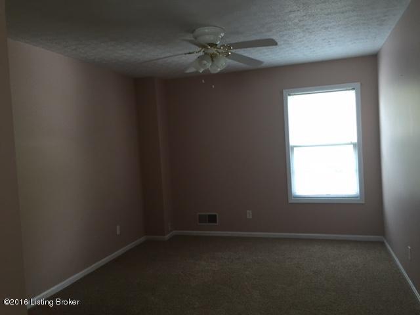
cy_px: 158
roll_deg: +1.4
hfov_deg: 61.7
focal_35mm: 29
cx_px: 210
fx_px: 352
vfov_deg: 48.2
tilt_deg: -3.4
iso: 125
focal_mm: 4.15
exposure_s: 1/30
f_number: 2.2
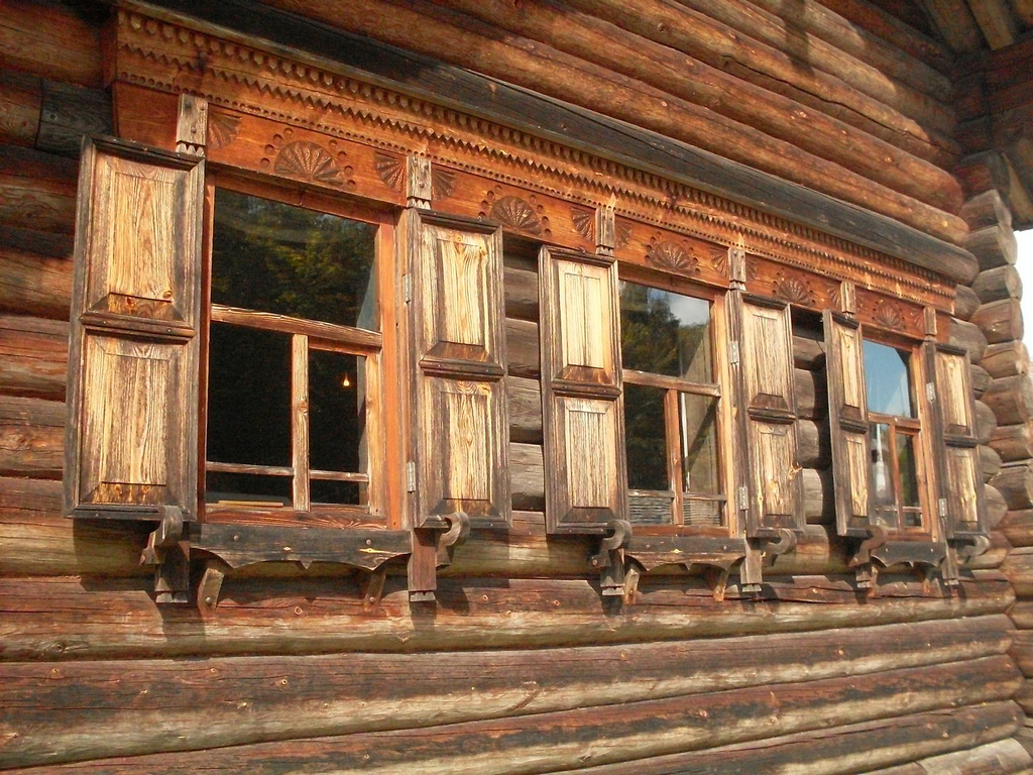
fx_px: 1134
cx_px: 516
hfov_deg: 49.0
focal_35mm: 38
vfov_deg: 37.7
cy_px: 388
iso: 400
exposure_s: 1/250
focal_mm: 6.3
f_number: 8.4
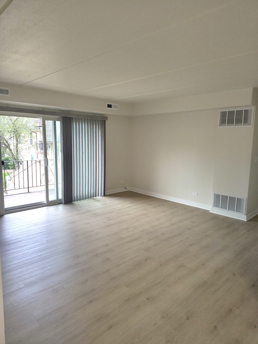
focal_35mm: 24
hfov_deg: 56.8
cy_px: 172
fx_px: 239
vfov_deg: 71.6
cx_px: 129
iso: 311
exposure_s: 1/100
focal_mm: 5.56
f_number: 1.8
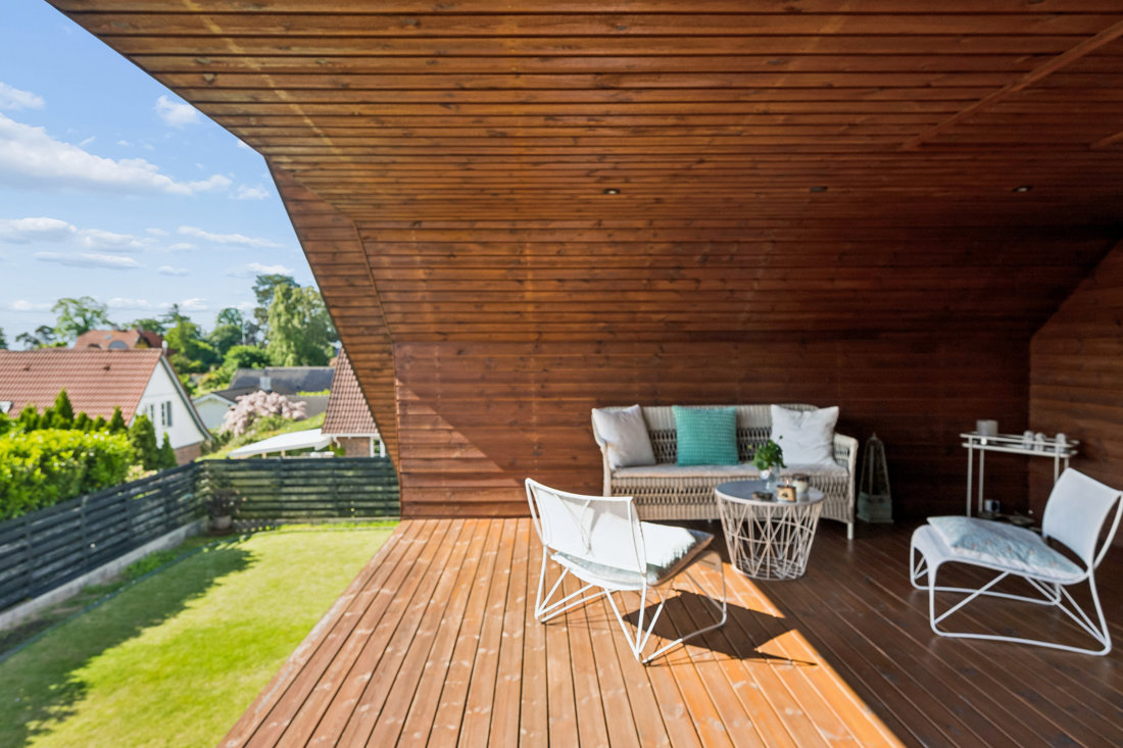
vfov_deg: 63.2
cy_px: 374
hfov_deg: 85.4
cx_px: 562
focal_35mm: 20
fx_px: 608
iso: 400
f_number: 6.3
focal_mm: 19.5
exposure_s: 1/500
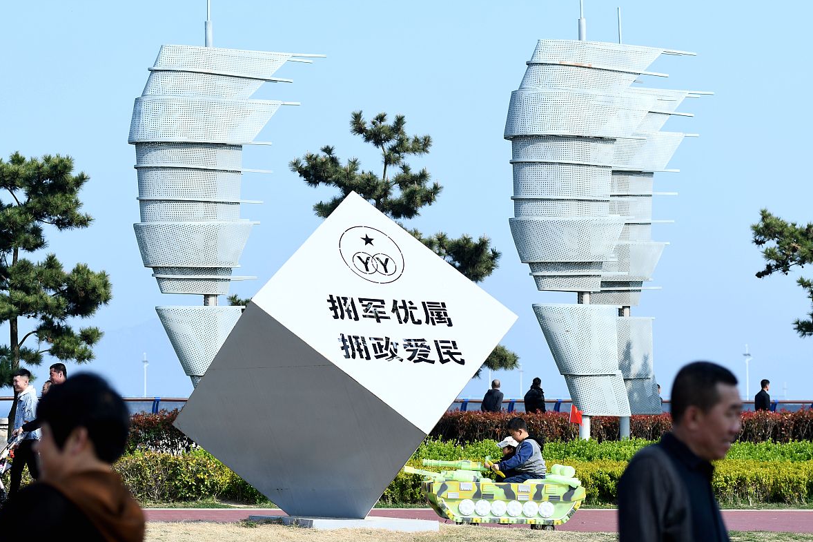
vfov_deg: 12.8
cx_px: 409
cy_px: 271
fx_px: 2416
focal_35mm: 107
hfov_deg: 19.1
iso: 100
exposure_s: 1/1000
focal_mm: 70
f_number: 4
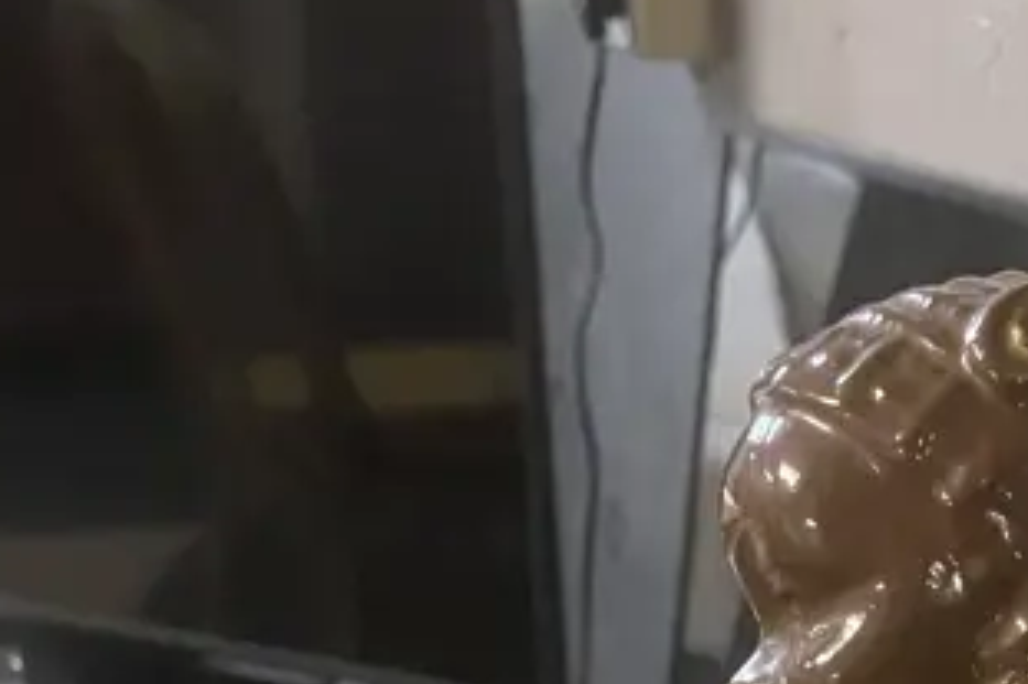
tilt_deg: -27.9
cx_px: 972
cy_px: 1444
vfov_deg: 12.3
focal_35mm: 96
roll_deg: +0.3
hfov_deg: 20.7
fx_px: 2740
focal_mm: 3.99
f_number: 1.8
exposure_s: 1/50
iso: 320
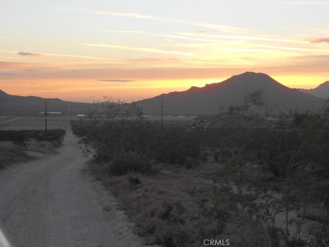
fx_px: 722
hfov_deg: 25.7
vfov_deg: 19.4
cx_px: 164
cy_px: 124
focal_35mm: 76
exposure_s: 1/60
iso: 160
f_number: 5.8
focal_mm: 13.5
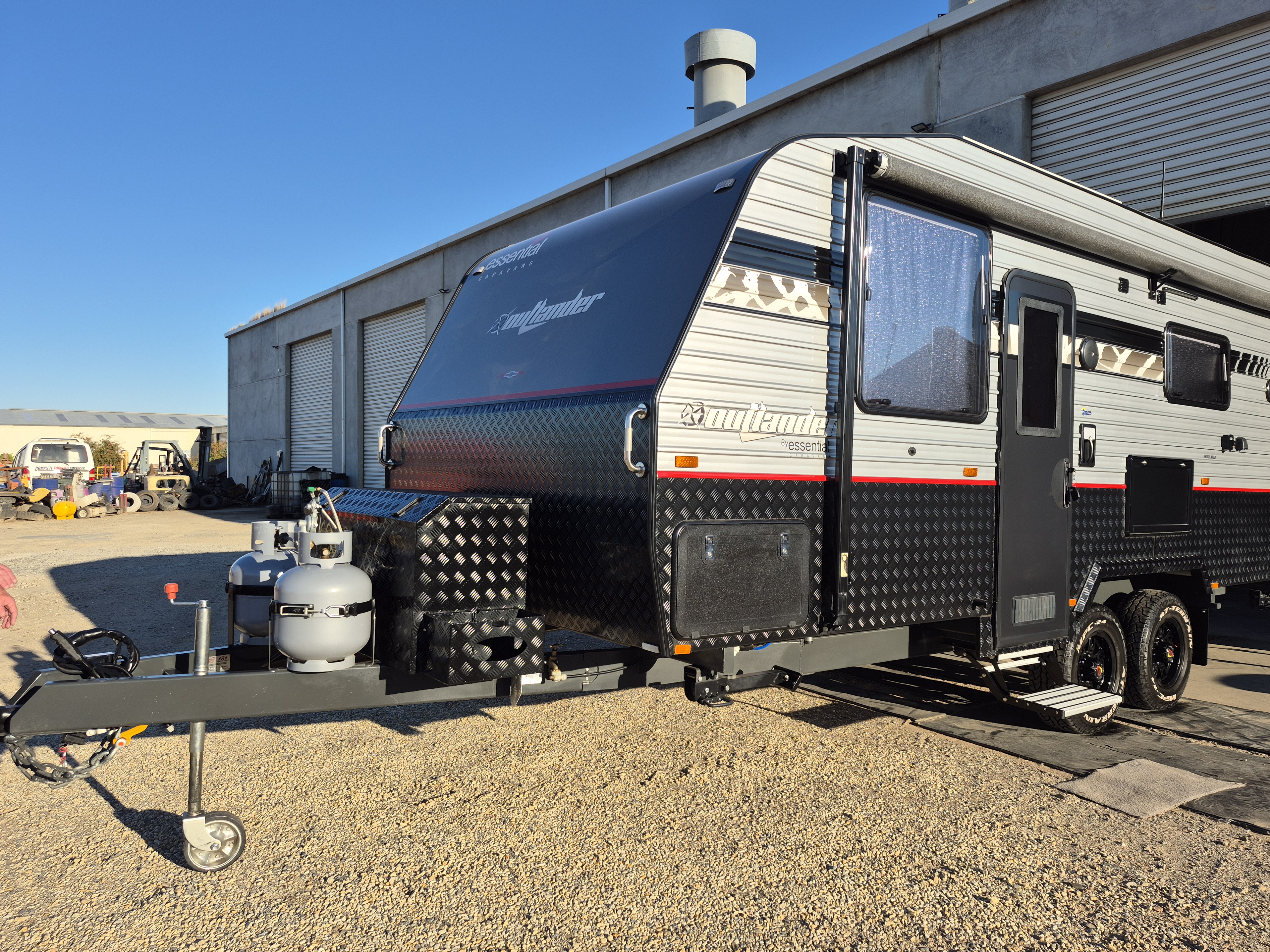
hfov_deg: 71.6
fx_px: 881
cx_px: 656
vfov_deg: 56.8
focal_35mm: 24
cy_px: 466
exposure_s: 1/1412
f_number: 1.8
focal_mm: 5.4
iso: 25
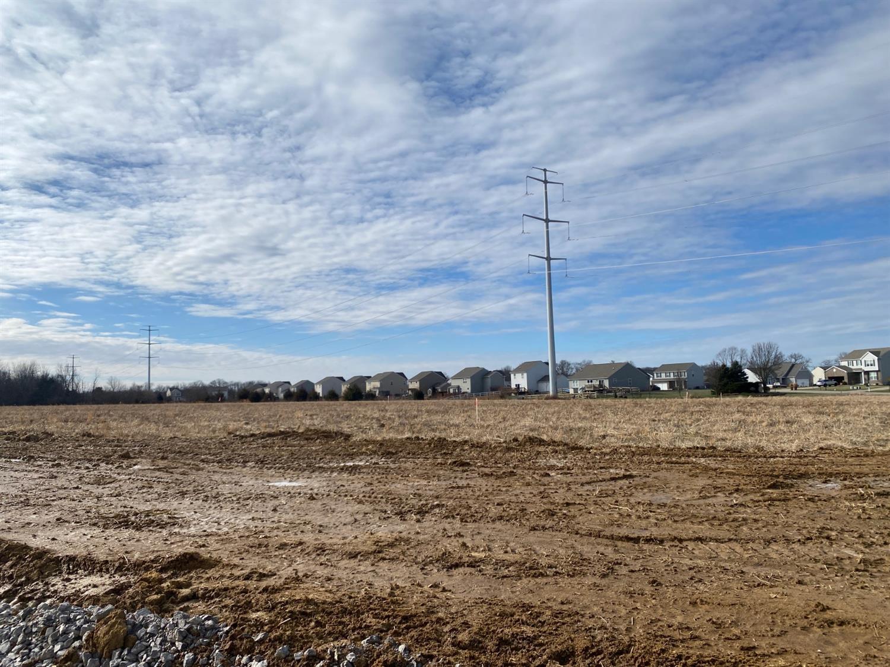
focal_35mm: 26
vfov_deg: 53.0
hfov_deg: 67.3
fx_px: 668
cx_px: 445
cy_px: 334
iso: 32
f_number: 1.8
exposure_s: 1/6061
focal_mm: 4.25
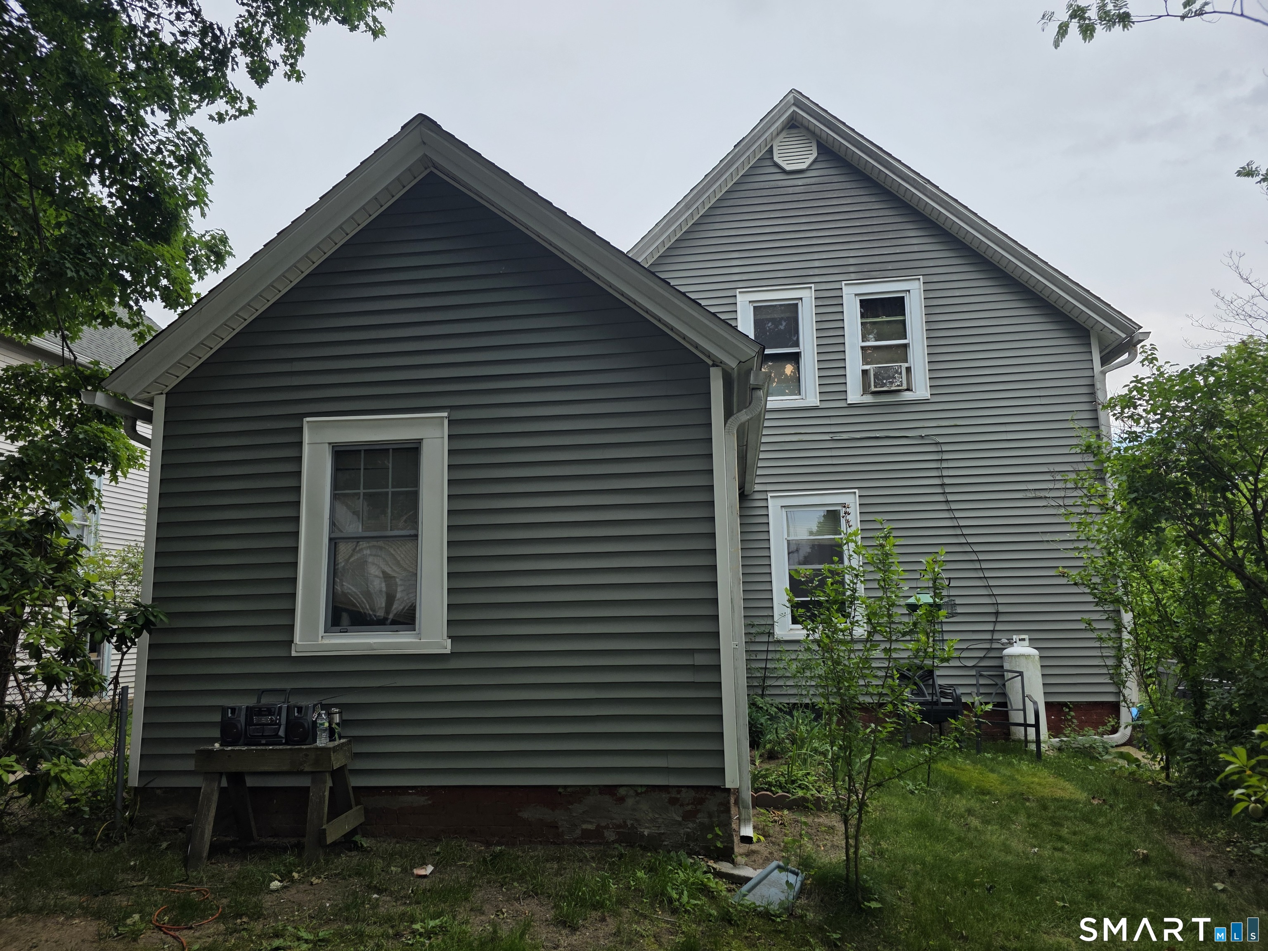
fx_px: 843
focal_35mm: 23
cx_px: 634
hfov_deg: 73.9
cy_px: 476
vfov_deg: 58.9
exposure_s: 1/2246
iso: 80
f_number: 1.7
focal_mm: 6.3
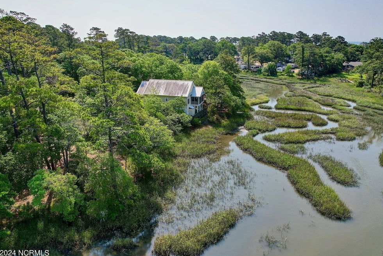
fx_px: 245
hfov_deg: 76.1
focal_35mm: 23
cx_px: 194
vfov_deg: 55.1
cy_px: 131
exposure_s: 1/640
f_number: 2.8
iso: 100
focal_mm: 8.4
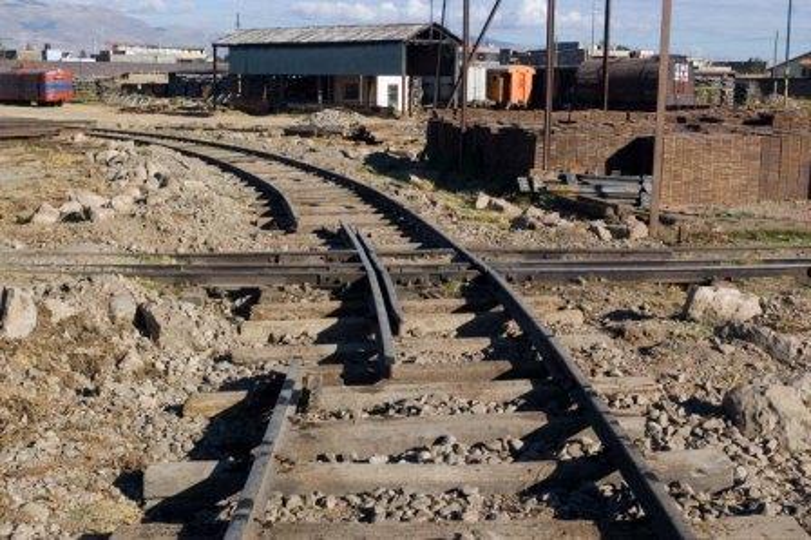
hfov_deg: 41.1
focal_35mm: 48
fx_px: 1081
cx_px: 406
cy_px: 270
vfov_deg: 28.0
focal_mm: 32
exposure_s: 1/1600
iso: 500
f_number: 5.6
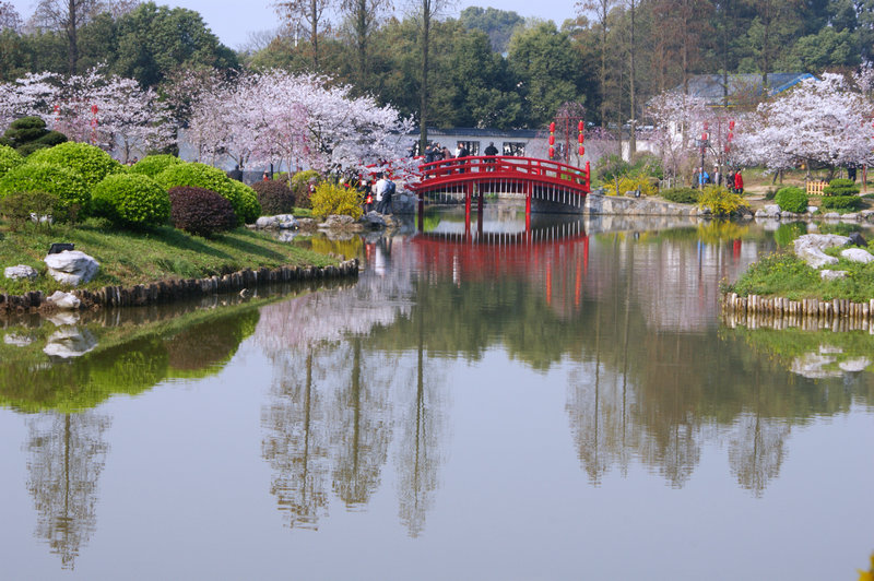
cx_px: 437
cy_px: 290
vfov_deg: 13.0
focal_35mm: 105
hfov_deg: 19.5
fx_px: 2547
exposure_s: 1/125
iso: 200
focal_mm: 70
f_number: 13
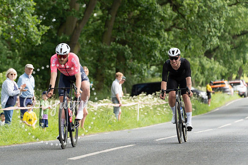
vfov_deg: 6.9
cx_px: 90
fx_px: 1364
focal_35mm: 198
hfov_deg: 10.4
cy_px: 60
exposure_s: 1/1000
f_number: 4
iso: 250
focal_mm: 155
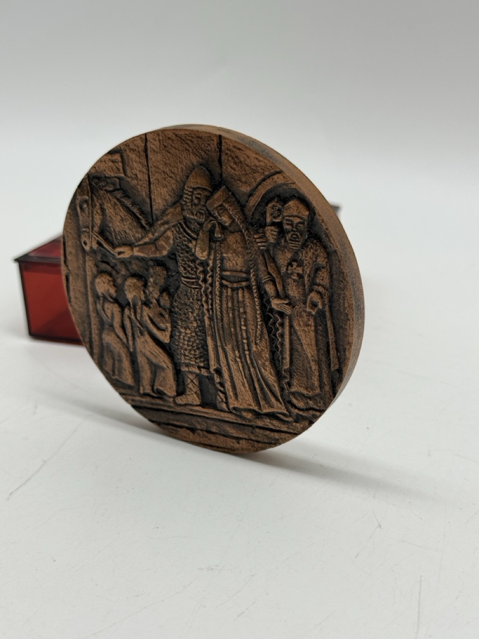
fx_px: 886
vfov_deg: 39.7
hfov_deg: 30.3
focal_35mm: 48
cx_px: 240
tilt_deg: -21.5
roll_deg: +1.2
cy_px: 320
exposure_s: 1/535
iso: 64
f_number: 1.78
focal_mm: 6.76
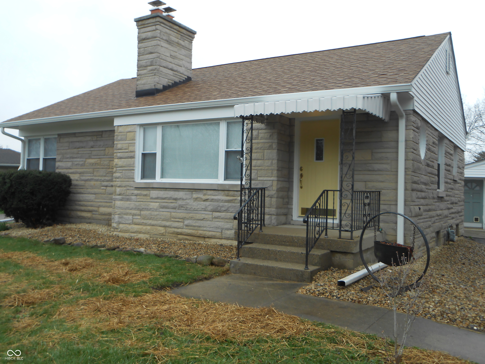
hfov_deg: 54.0
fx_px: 476
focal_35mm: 34
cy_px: 182
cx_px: 242
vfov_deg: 41.8
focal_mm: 6
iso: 80
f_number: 3.9
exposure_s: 1/60
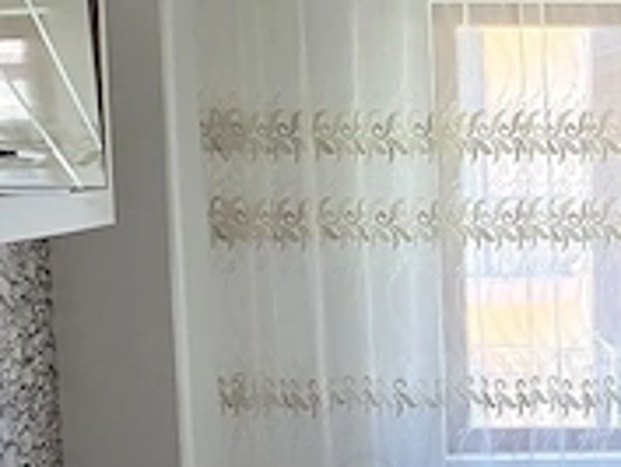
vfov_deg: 11.1
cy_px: 629
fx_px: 2334
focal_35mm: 130
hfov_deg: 14.7
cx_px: 740
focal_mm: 6.3
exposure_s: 1/100
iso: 160
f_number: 1.7
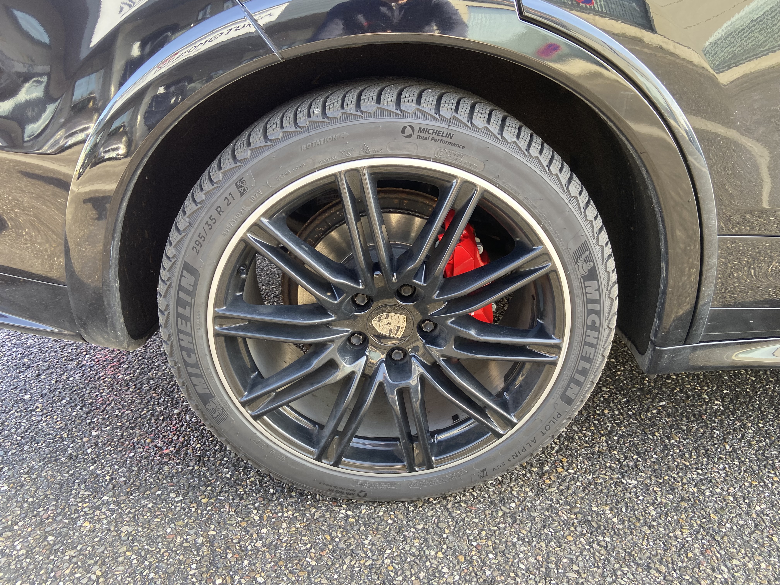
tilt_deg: -27.5
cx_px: 390
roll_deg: -0.2
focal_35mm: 26
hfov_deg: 67.3
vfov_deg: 53.1
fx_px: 586
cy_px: 292
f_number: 1.8
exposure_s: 1/121
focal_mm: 4.25
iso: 100
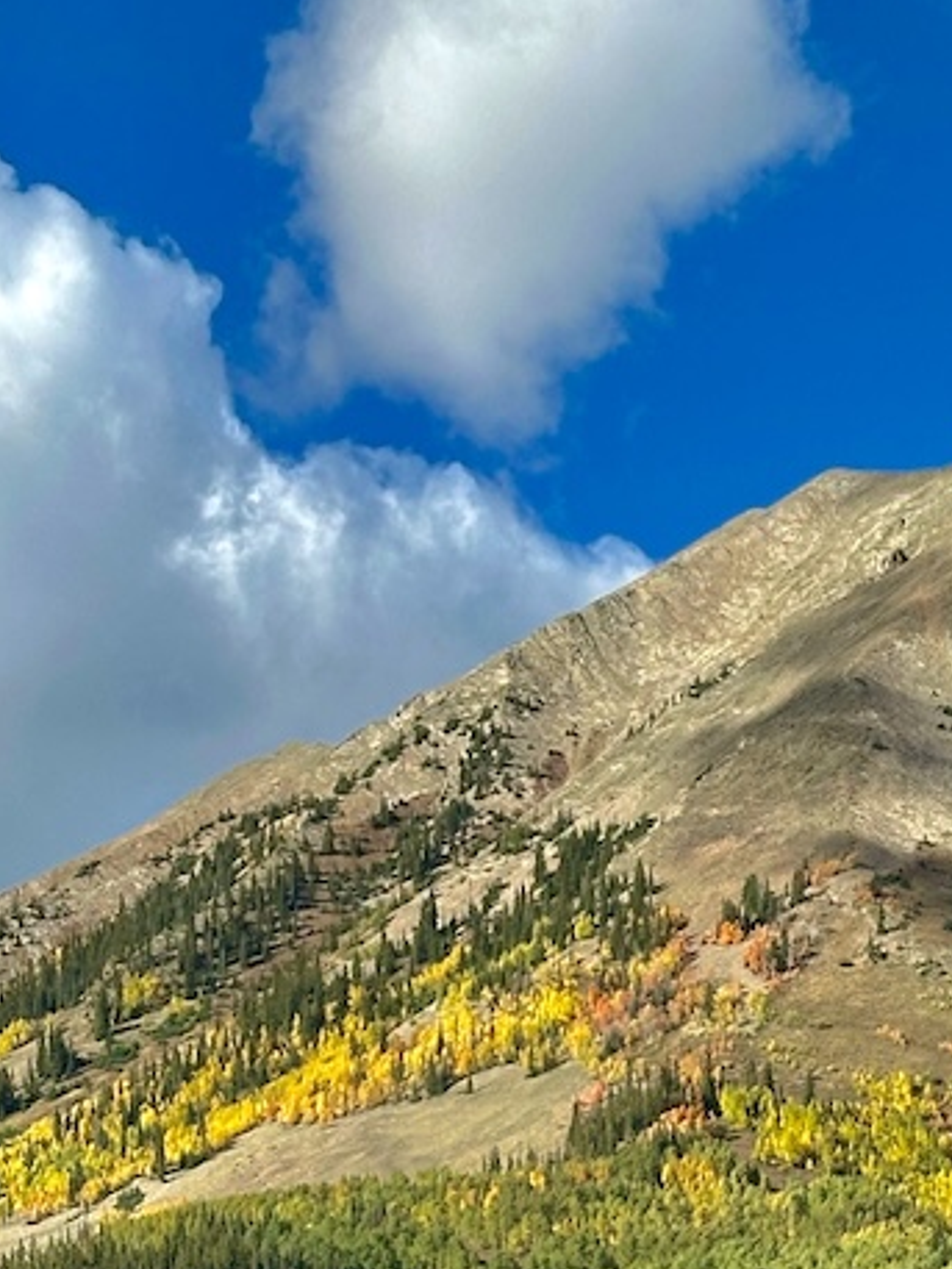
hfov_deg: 13.0
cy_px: 921
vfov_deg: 17.5
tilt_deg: +14.9
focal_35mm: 112
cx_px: 988
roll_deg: -1.4
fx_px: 4105
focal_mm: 6.86
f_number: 1.78
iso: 64
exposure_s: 1/4566
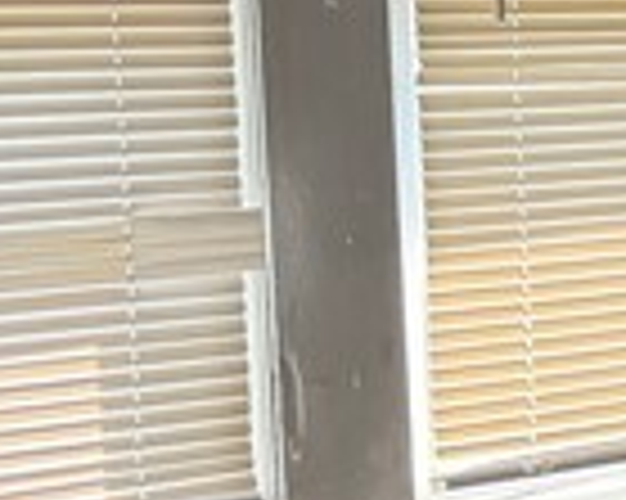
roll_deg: +0.4
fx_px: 3203
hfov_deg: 8.5
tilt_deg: -6.0
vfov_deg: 8.9
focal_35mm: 173
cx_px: 2121
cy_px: 279
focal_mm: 6.76
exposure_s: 1/228
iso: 200
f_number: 1.78
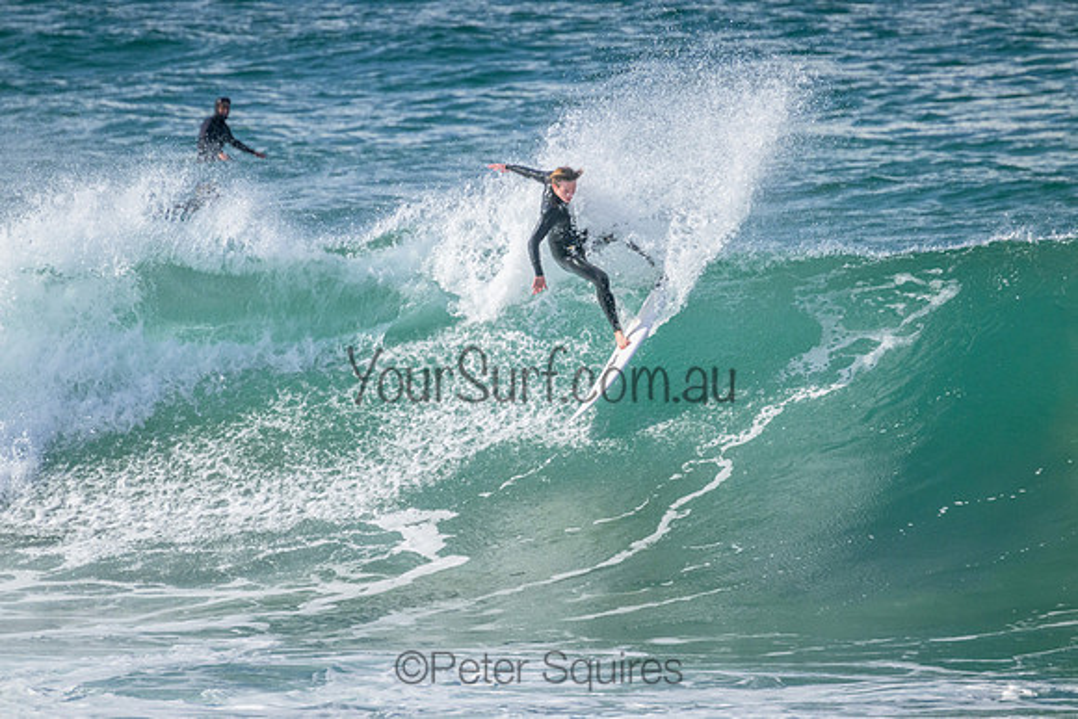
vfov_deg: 1.7
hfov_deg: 2.6
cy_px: 360
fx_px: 23960
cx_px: 539
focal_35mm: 800
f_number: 11
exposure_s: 1/1600
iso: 2500
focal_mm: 800
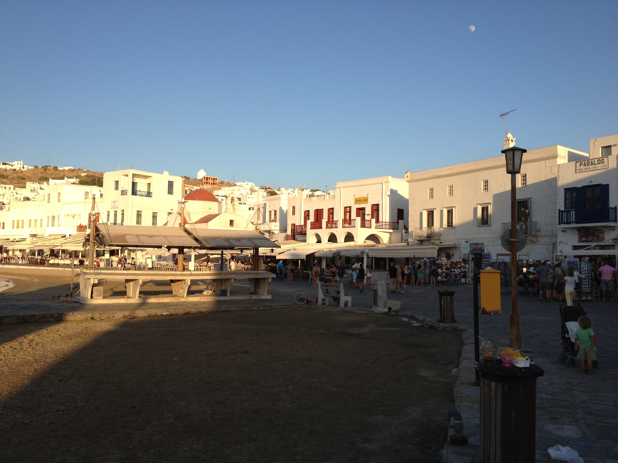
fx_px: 625
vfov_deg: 40.7
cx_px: 309
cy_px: 232
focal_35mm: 35
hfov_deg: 52.6
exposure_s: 1/986
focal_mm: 4.28
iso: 50
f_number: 2.4
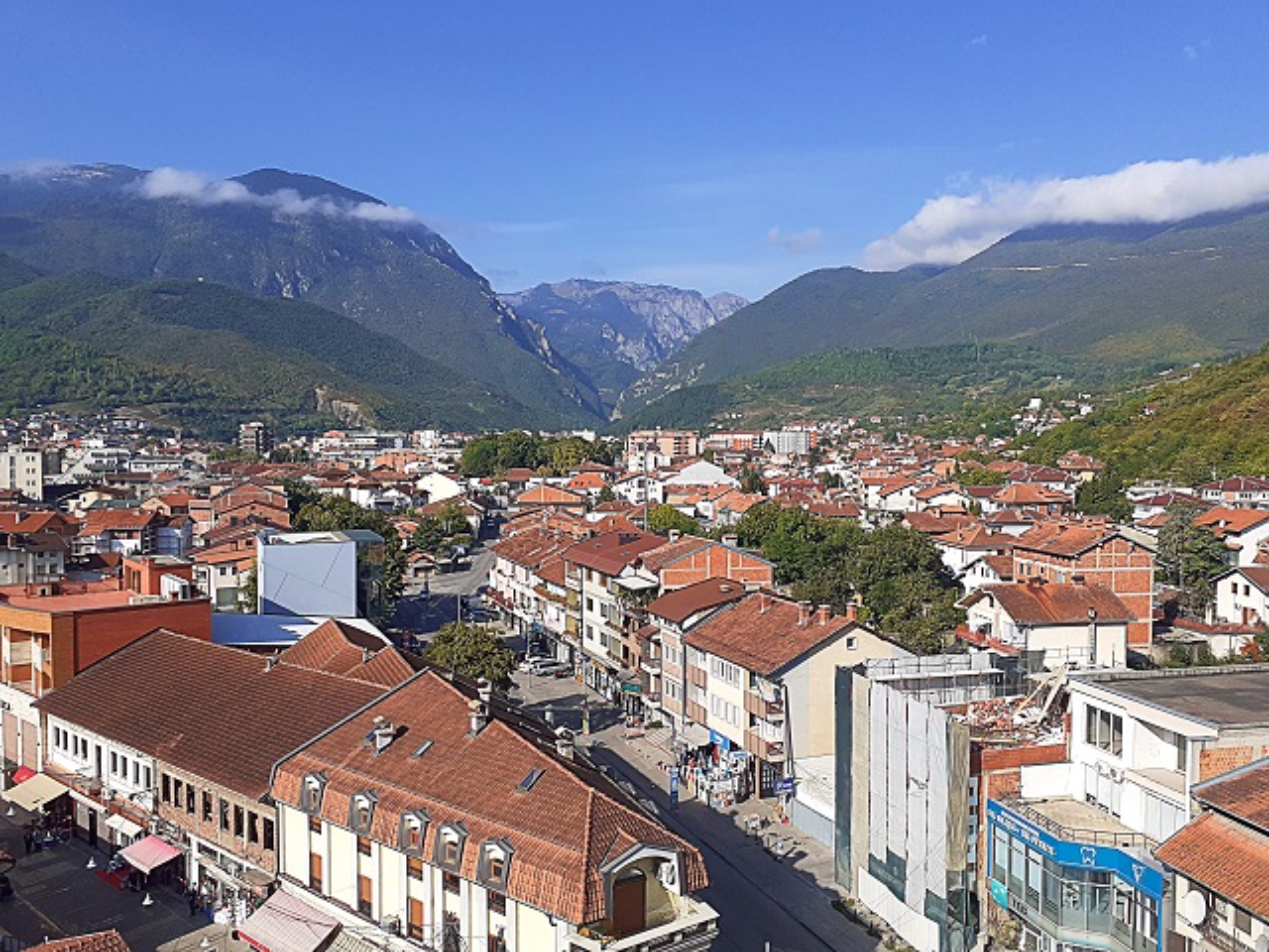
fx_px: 990
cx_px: 634
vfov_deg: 51.4
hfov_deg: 65.3
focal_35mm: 27
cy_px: 476
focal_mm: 3.6
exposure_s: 1/2066
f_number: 1.9
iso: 40
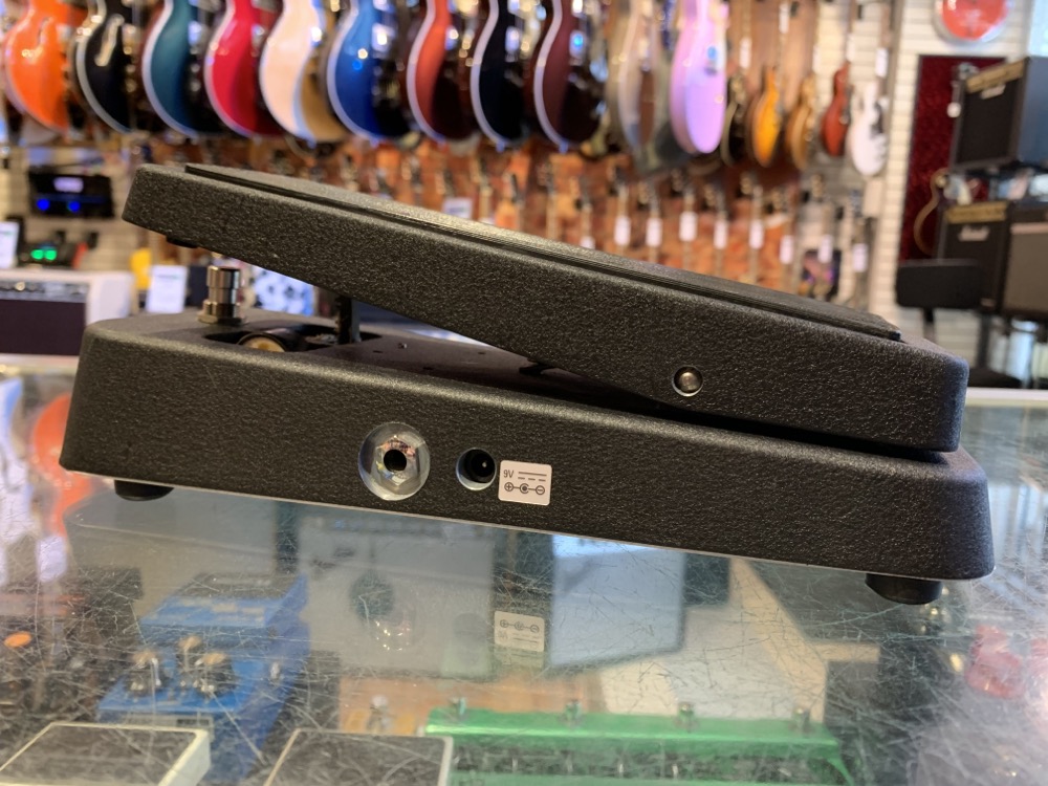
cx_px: 524
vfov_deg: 53.1
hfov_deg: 67.3
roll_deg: -3.1
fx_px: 787
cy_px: 393
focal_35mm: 26
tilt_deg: -11.3
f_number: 1.8
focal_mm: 4.25
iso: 400
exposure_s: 1/30
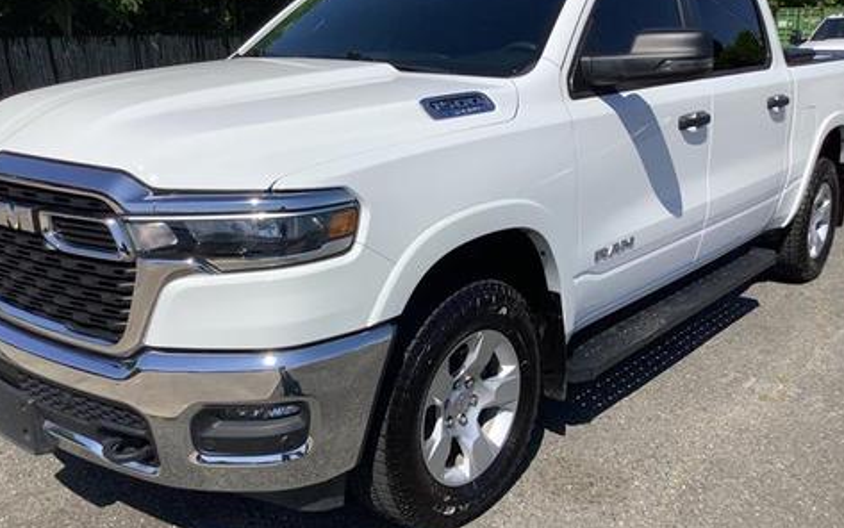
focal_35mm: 35
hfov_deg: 55.3
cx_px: 437
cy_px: 253
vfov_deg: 36.3
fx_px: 805
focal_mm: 3.3
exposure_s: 1/3021
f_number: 2.4
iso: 25
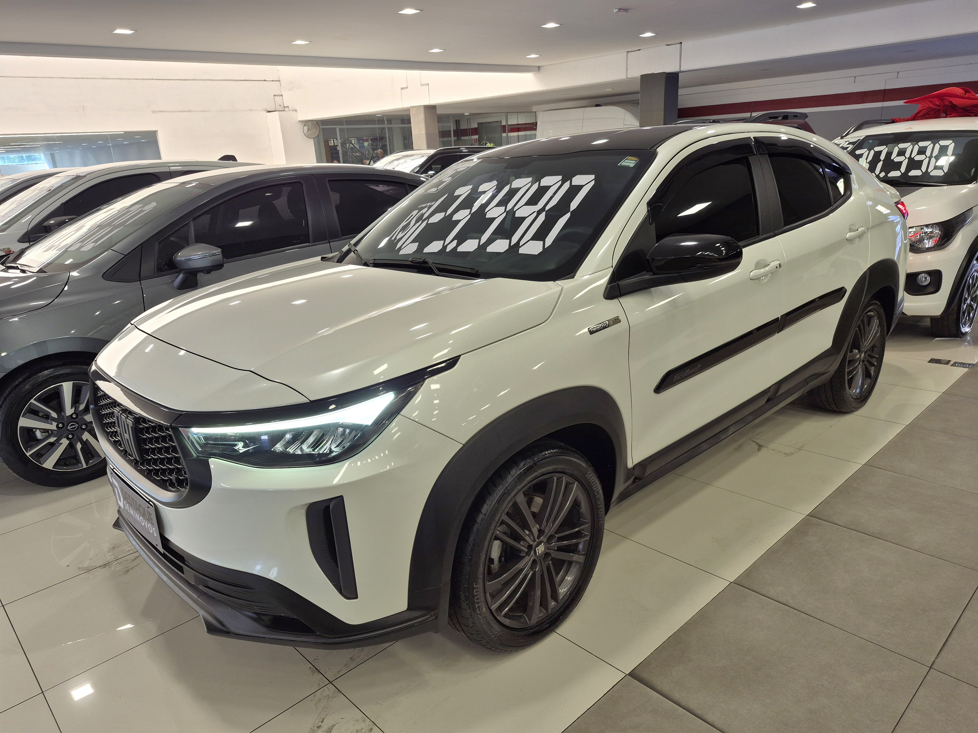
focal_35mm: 23
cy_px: 366
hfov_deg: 73.9
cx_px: 489
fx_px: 650
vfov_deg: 58.9
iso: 50
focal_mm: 5.4
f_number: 1.8
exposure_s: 1/120
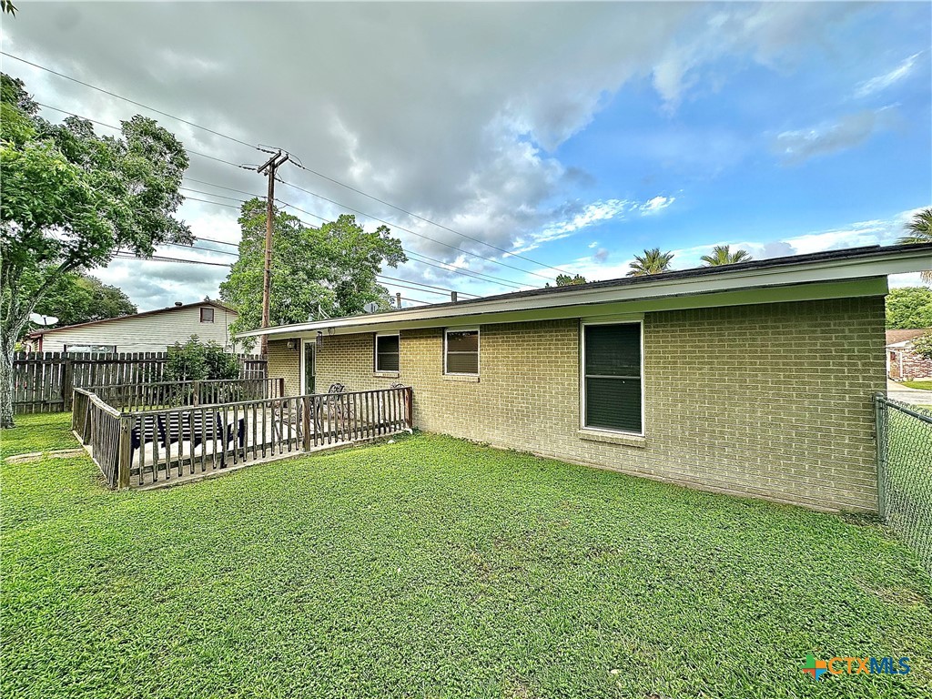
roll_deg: -0.4
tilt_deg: +1.4
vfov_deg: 85.7
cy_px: 350
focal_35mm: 14
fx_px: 377
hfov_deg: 102.1
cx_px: 466
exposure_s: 1/515
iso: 40
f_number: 2.2
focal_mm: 2.22
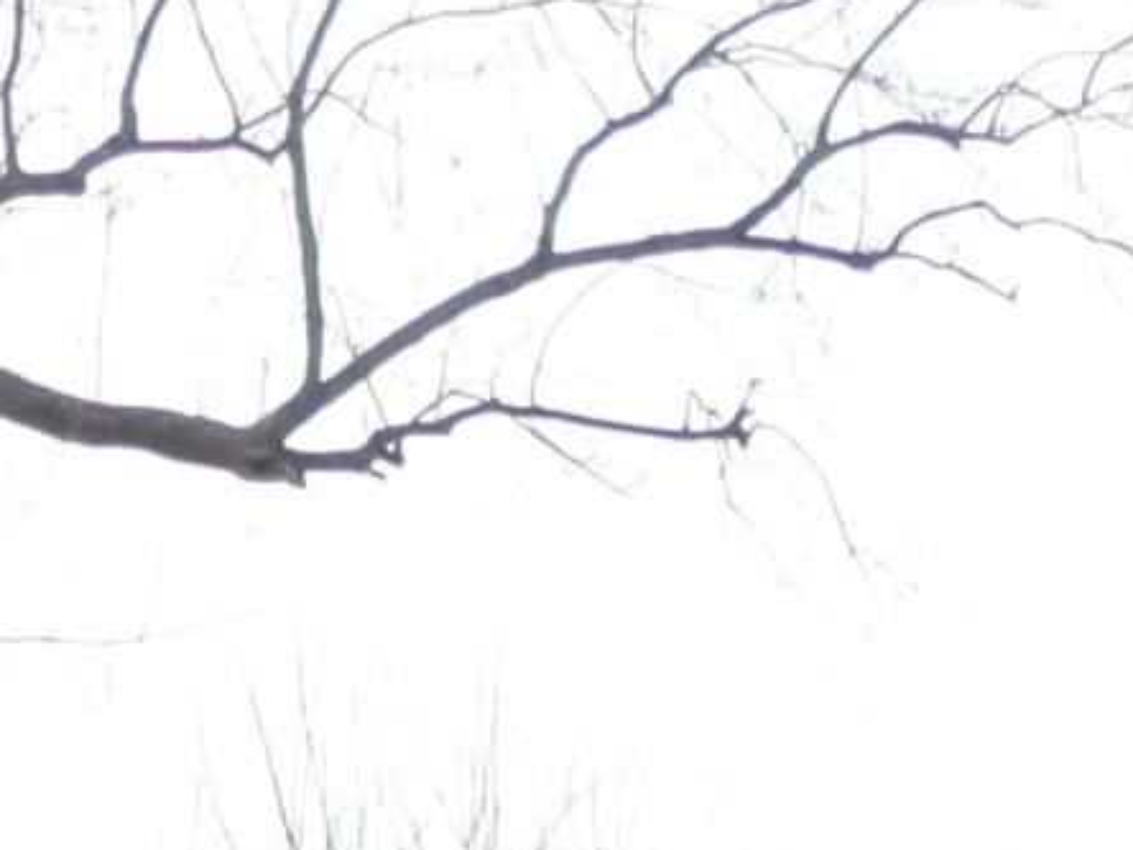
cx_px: 357
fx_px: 5531
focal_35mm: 169
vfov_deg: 8.1
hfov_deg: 11.7
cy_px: 2045
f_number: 2.5
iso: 160
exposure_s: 1/750
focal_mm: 4.5
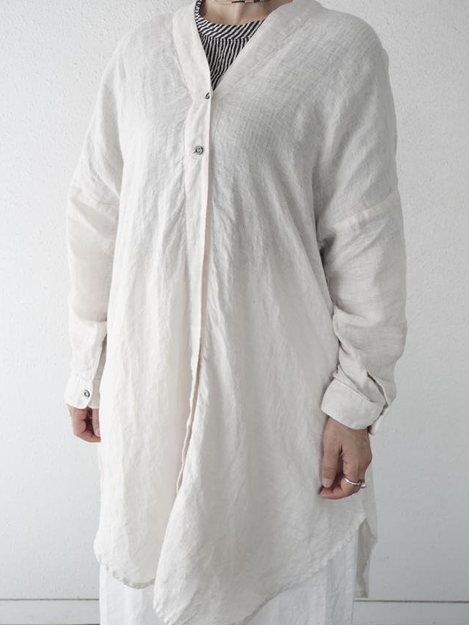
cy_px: 297
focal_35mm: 35
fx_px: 632
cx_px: 234
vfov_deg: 52.6
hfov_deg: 40.7
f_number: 8
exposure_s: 1/80
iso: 3200
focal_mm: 32
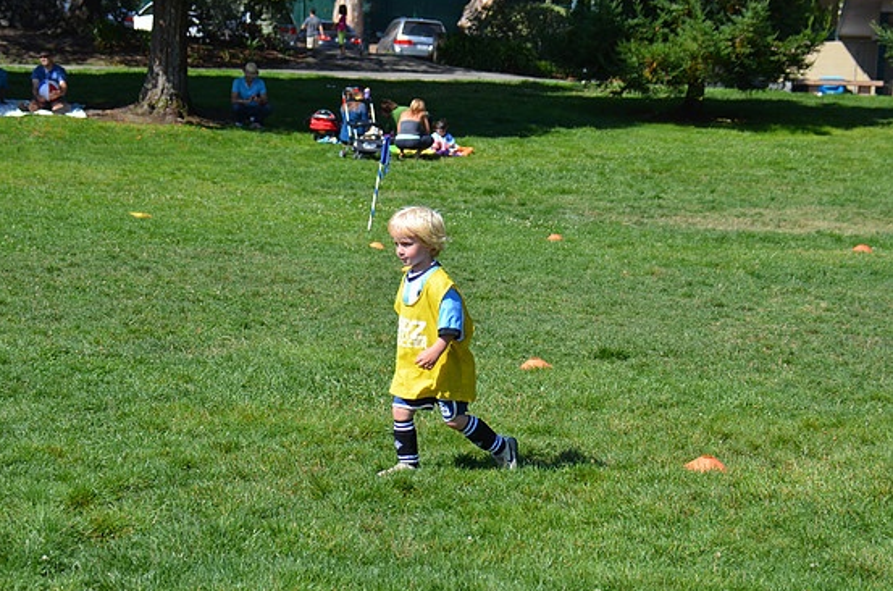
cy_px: 299
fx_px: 2648
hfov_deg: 19.1
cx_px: 426
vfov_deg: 12.7
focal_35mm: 107
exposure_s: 1/1600
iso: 400
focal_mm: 68
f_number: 5.6
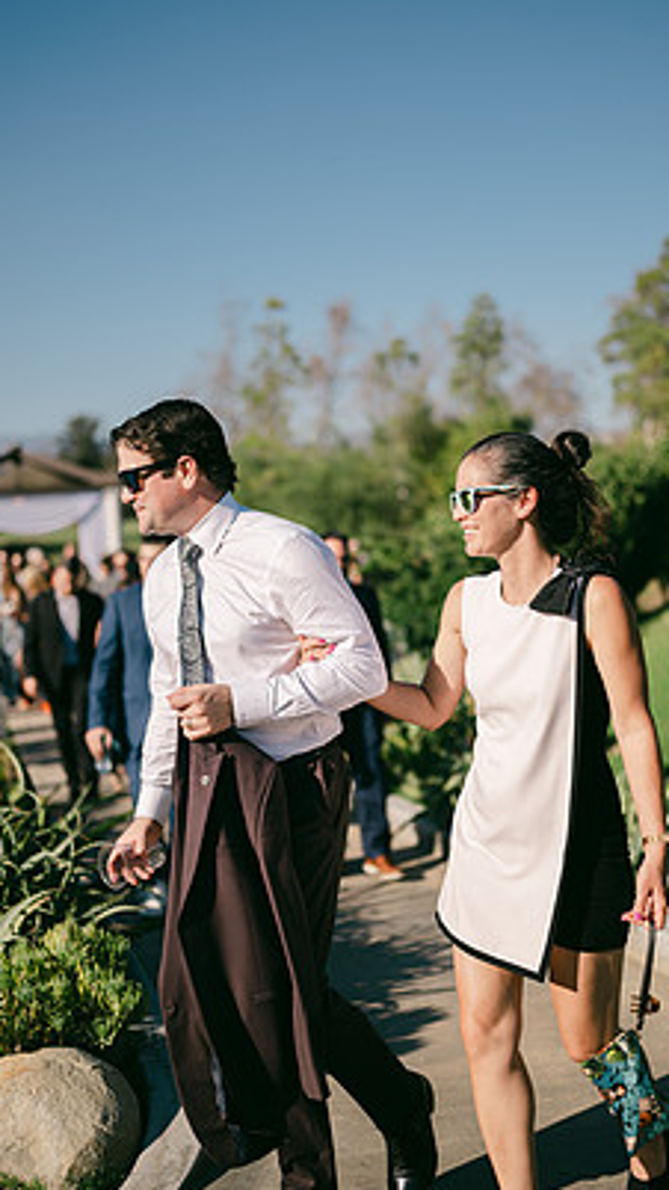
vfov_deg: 49.4
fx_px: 1294
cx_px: 403
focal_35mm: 41
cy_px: 628
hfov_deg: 28.9
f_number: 1.3
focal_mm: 35
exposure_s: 1/10000
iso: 64
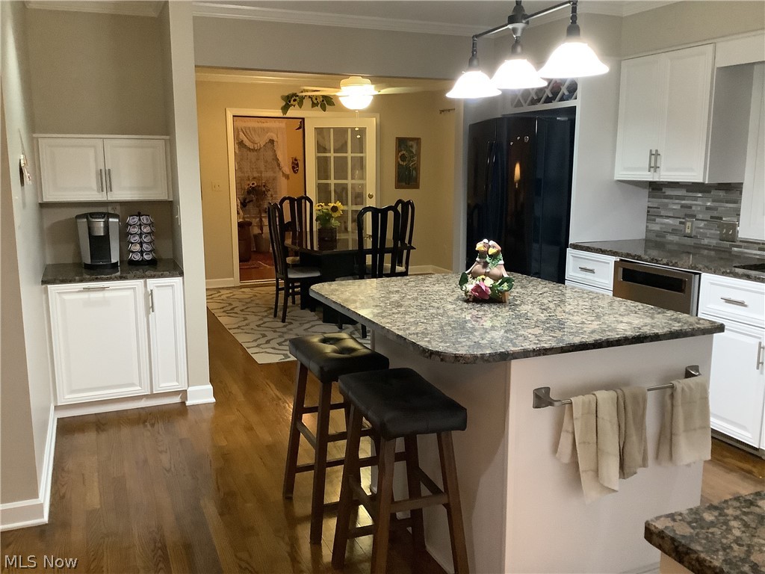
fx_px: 685
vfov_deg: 45.4
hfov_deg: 58.4
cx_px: 382
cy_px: 287
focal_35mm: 31
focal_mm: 3.3
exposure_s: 1/30
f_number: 2.4
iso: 400
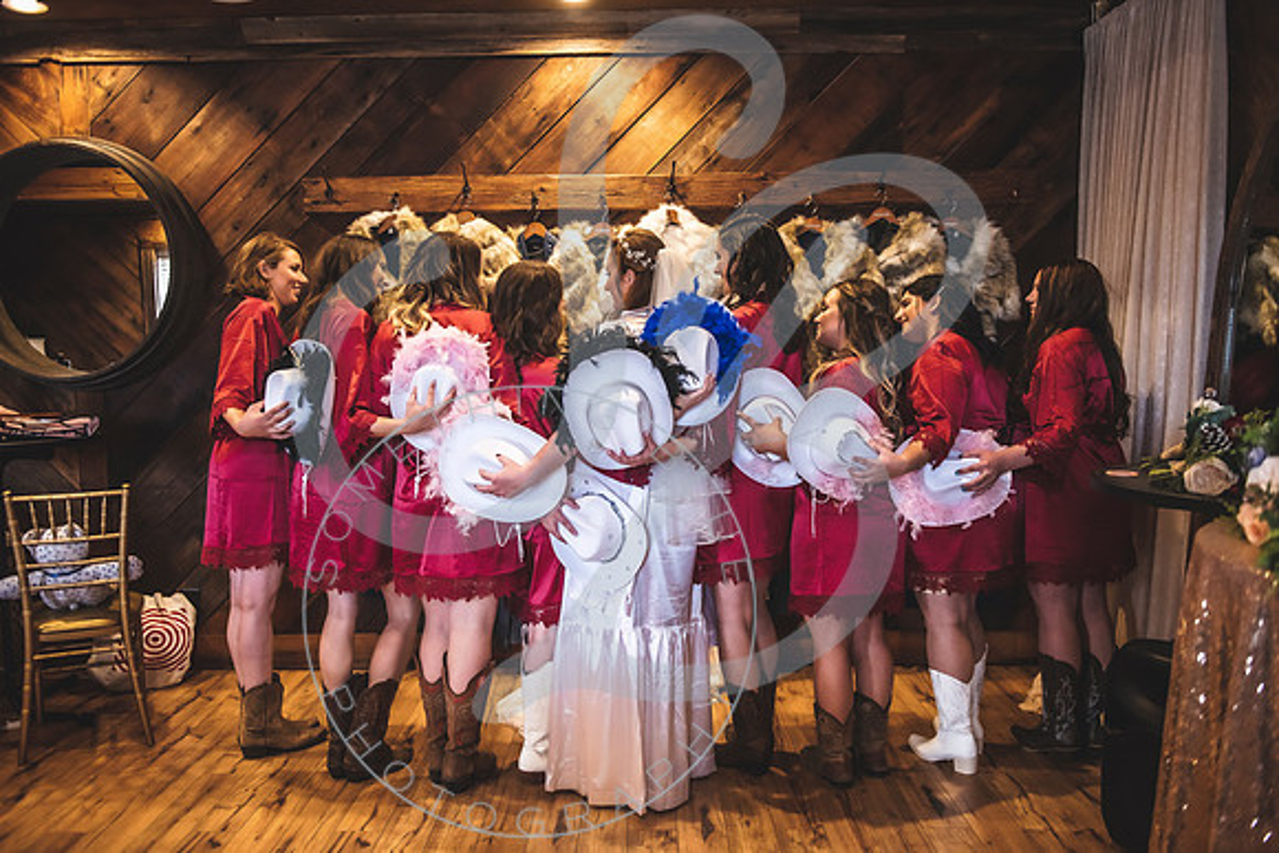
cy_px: 426
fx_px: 995
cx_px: 640
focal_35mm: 28
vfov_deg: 46.4
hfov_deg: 65.5
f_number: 2.8
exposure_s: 1/125
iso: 1600
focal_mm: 28
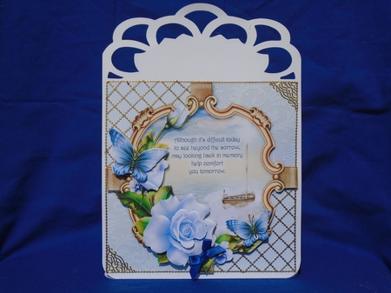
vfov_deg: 29.6
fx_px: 553
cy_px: 146
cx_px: 196
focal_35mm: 49
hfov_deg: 38.9
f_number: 11.3
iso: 100
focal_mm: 8.7
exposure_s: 1/400
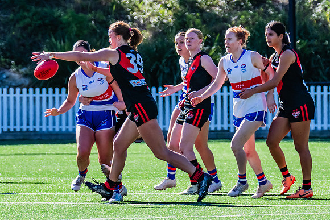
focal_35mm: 673
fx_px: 6168
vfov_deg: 2.0
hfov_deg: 3.1
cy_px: 138
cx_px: 52
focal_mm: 340
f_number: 9
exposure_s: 1/1250
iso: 800
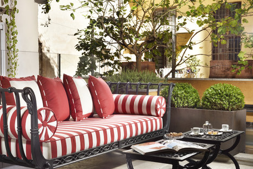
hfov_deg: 38.9
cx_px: 126
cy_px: 84
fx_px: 358
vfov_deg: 26.5
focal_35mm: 51
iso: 125
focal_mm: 50
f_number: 11
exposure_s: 1/200
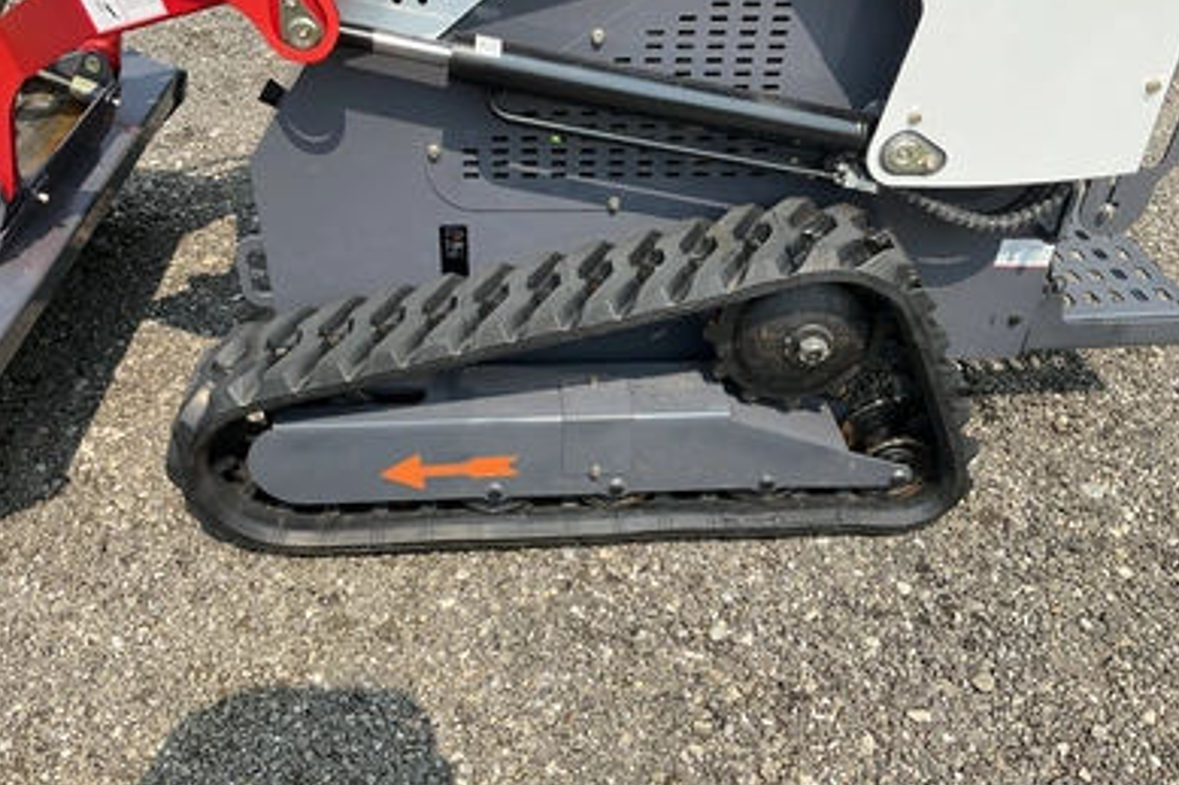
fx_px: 1015
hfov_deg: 60.3
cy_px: 342
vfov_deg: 42.2
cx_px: 582
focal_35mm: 31
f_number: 1.8
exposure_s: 1/1055
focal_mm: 3
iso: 25
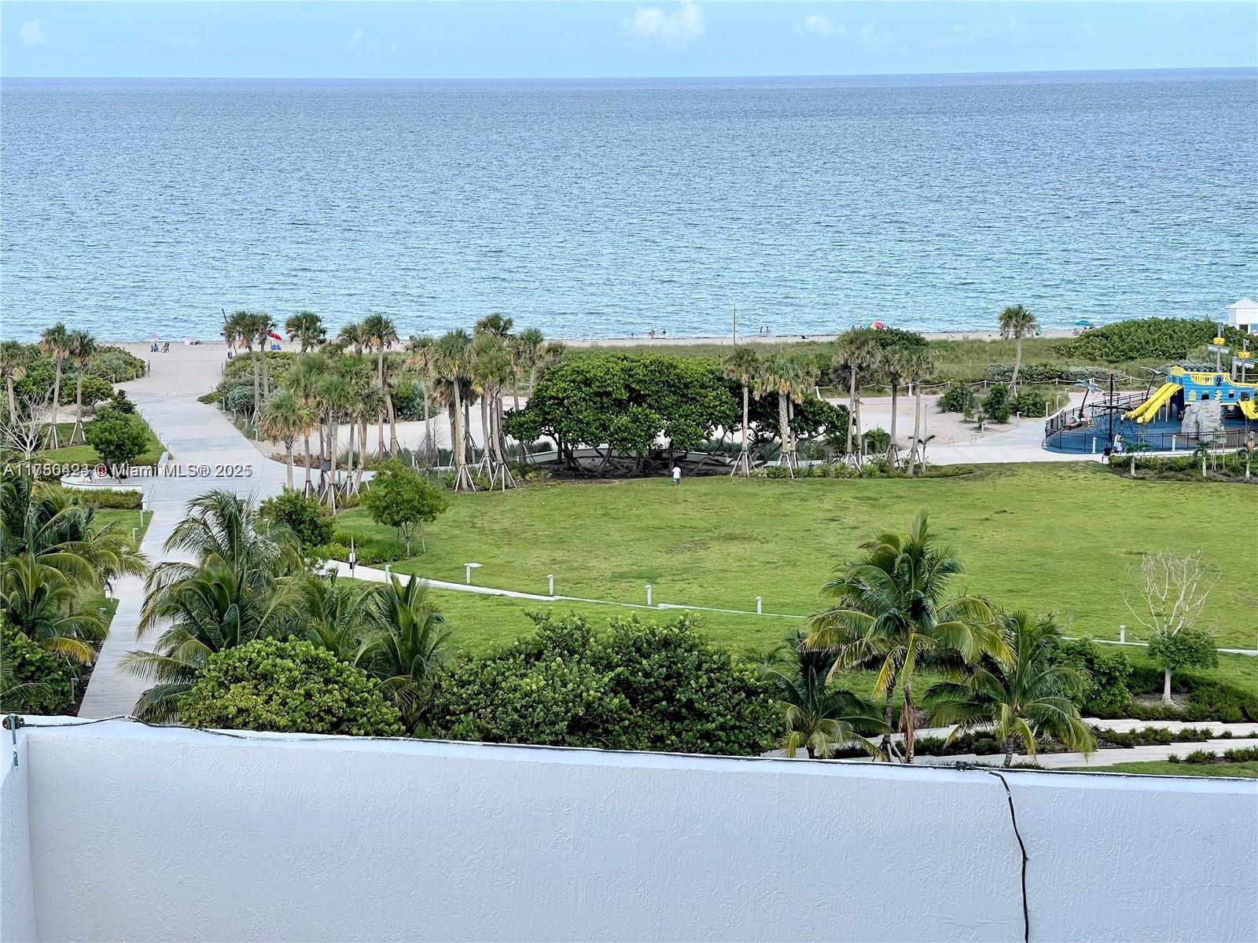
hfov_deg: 30.3
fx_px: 2326
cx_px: 629
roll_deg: +0.9
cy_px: 472
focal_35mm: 64
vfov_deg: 22.9
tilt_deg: -9.9
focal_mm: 7.5
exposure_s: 1/713
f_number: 2.2
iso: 20
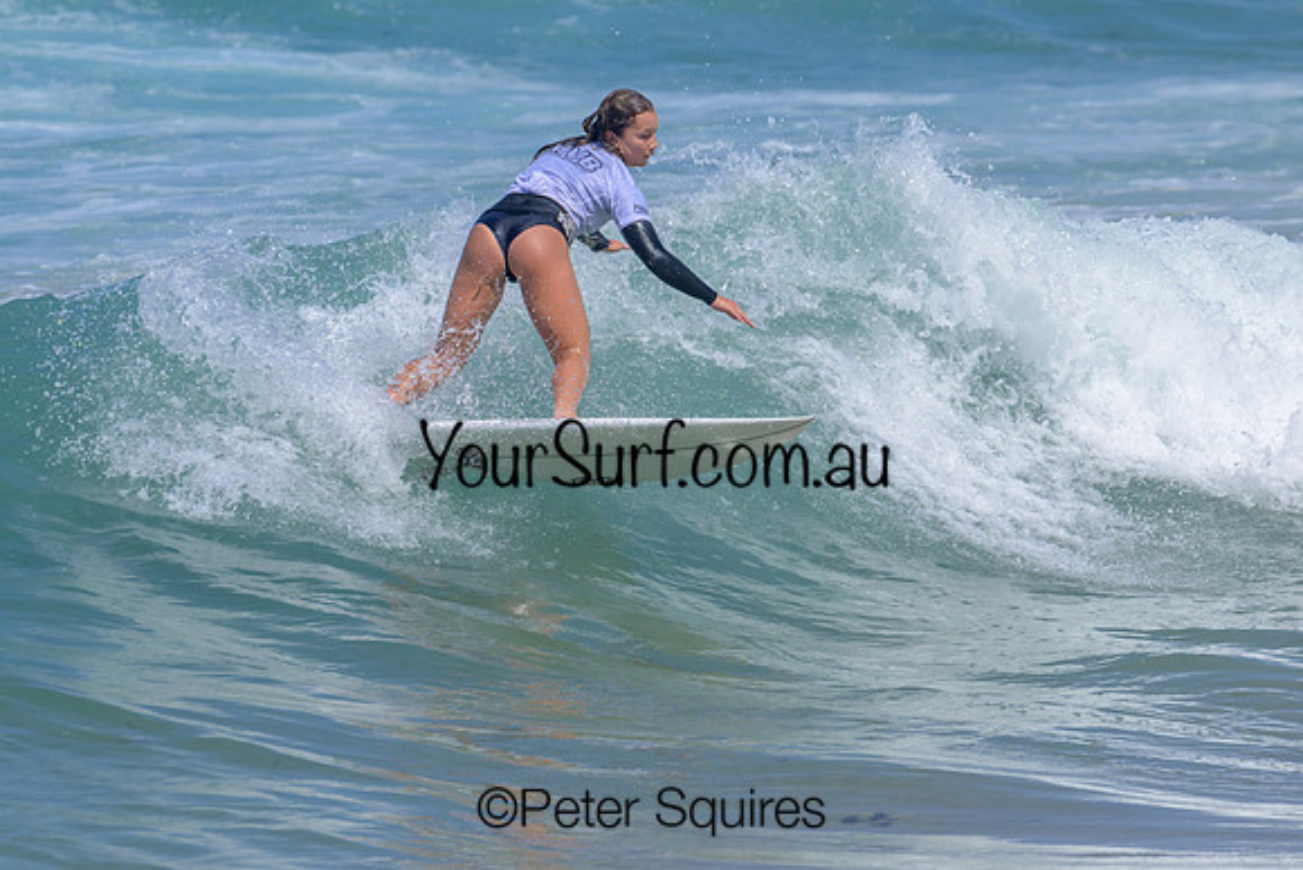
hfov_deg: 3.6
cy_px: 518
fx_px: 20680
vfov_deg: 2.4
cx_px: 528
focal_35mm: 571
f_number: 11
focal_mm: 480
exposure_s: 1/2000
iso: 640
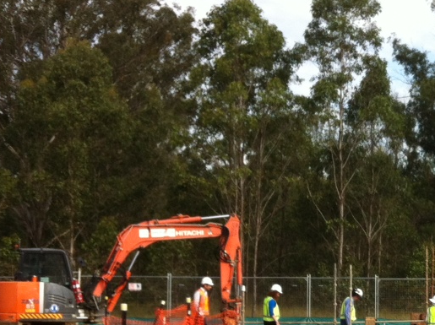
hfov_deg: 21.0
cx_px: 494
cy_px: 280
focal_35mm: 88
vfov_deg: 16.6
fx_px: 1105
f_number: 2.8
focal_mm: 3.85
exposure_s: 1/656
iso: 80
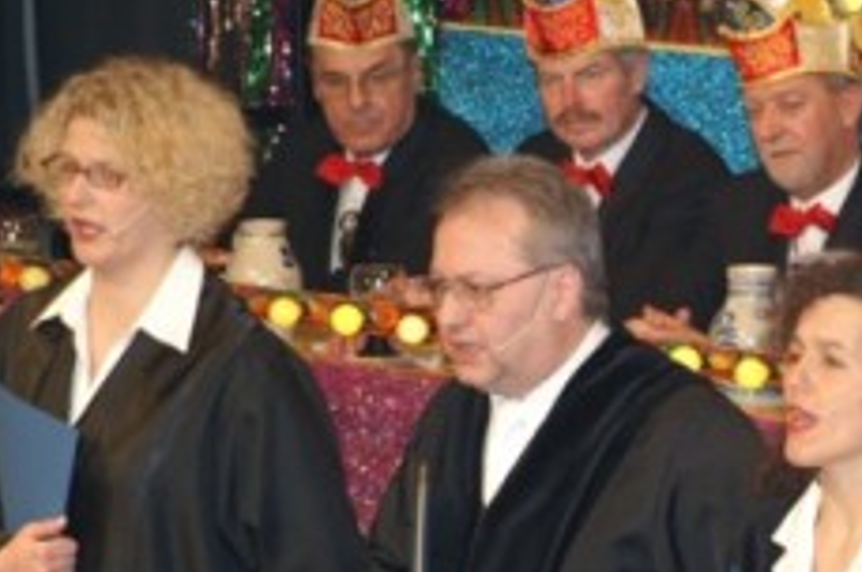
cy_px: 593
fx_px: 6793
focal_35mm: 284
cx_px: 711
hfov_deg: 7.2
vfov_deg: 4.8
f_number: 5.6
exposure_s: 1/60
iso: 400
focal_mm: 85
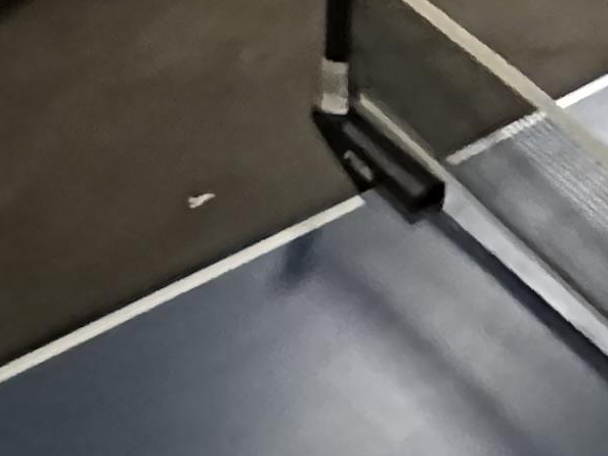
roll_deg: -1.5
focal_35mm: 95
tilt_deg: +4.2
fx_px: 1669
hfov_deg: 14.5
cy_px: -1029
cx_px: 1413
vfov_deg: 10.0
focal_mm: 2.22
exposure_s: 1/40
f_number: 2.2
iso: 1000
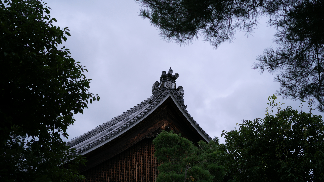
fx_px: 369
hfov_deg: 47.3
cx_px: 168
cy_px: 109
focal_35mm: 43
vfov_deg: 27.7
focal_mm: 45
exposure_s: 1/180
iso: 100
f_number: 6.3
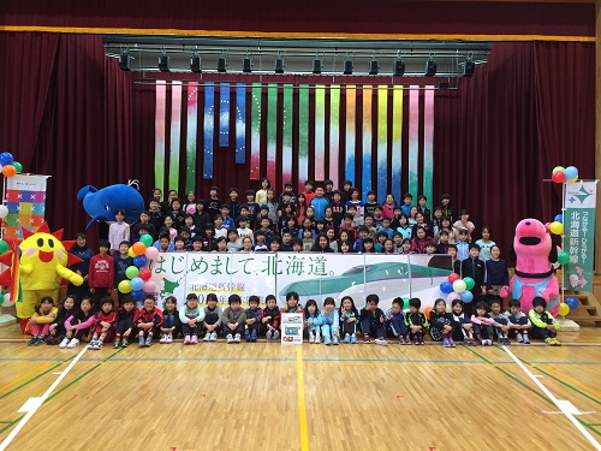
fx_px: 503
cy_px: 226
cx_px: 300
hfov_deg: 61.7
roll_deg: +1.1
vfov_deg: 48.2
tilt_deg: +0.0
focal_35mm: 29
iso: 64
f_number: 2.2
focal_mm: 4.15
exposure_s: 1/33
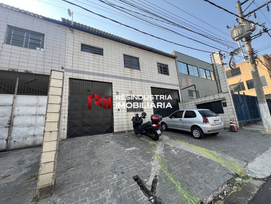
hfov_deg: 106.2
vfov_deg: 89.9
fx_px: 102
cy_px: 102
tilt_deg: +10.7
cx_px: 136
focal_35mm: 13
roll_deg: +4.2
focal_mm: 1.57
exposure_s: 1/278
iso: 32
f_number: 1.8
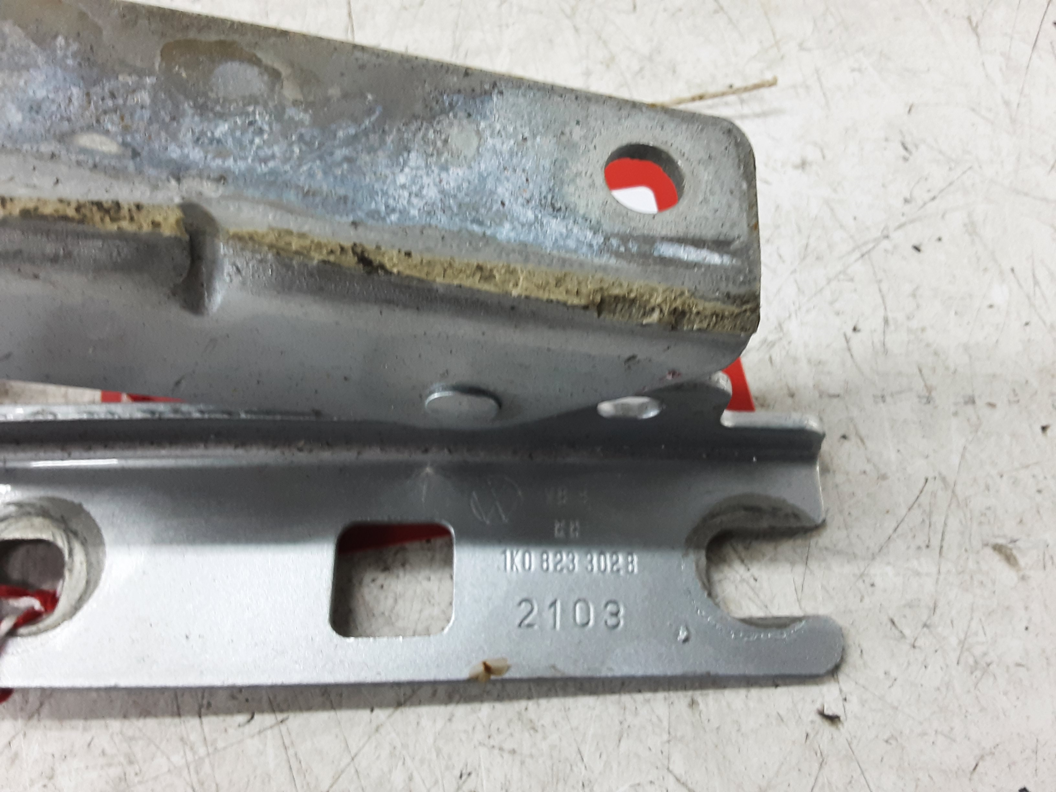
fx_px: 824
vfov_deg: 51.4
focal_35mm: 27
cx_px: 528
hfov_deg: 65.3
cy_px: 396
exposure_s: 1/50
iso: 125
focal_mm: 2.91
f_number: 1.9
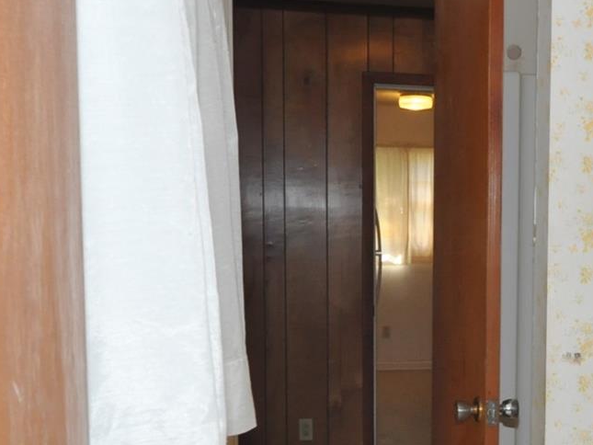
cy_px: 366
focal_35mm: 64
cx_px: 562
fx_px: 1097
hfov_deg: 28.8
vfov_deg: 22.6
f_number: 5.6
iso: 800
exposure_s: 1/60
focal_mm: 14
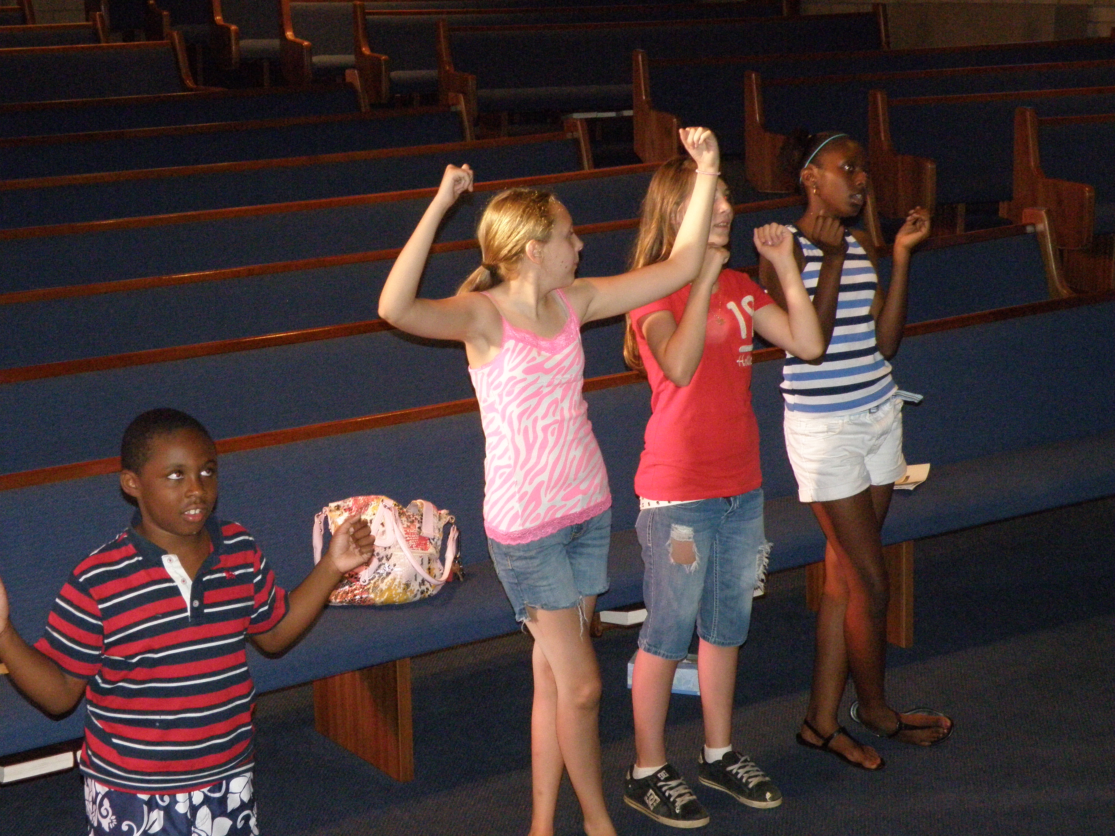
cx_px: 558
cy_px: 418
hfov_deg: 24.7
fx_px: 2545
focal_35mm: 79
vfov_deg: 18.7
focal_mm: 14.13
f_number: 3.8
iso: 400
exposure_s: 1/80
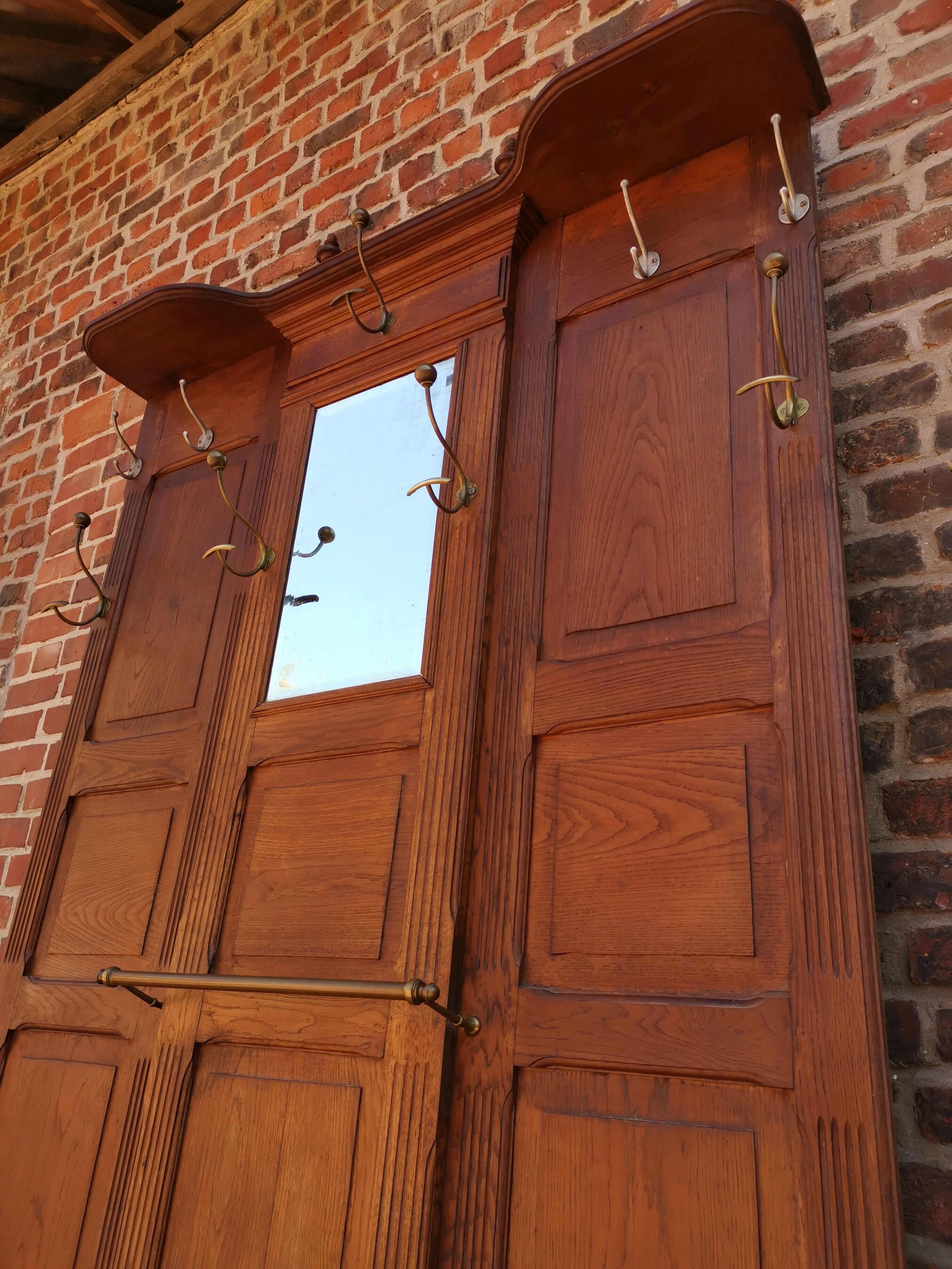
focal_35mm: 27
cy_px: 634
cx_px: 476
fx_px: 990
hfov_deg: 51.4
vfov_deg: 65.3
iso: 50
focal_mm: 5.58
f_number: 1.8
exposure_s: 1/341
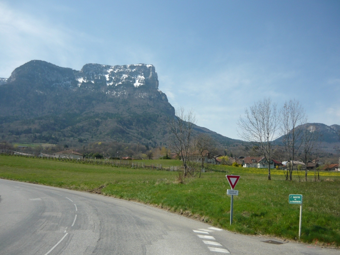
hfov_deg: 52.6
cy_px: 128
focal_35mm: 35
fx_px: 344
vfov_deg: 40.7
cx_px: 170
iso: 100
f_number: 8
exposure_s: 1/250
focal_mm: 5.5
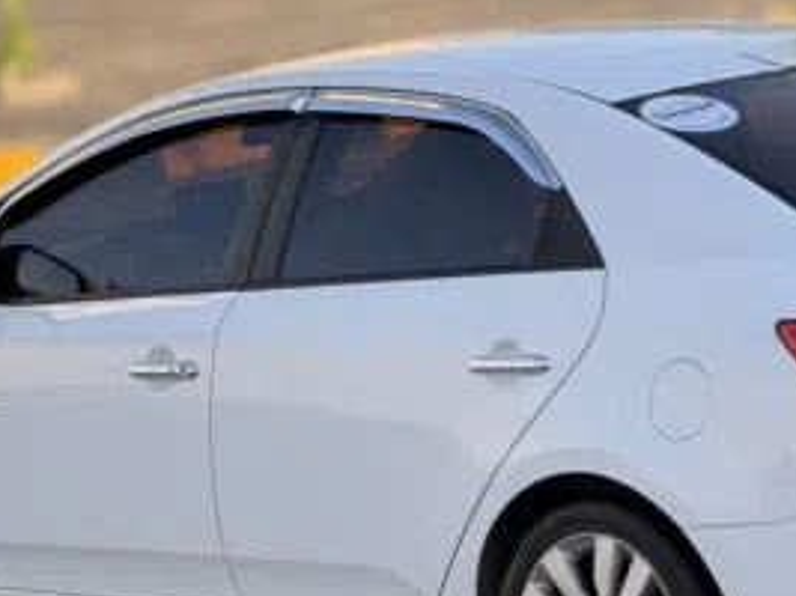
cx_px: 510
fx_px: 5516
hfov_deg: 8.3
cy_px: 229
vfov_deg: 6.2
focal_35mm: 240
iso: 50
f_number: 2.8
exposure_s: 1/233
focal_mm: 16.89
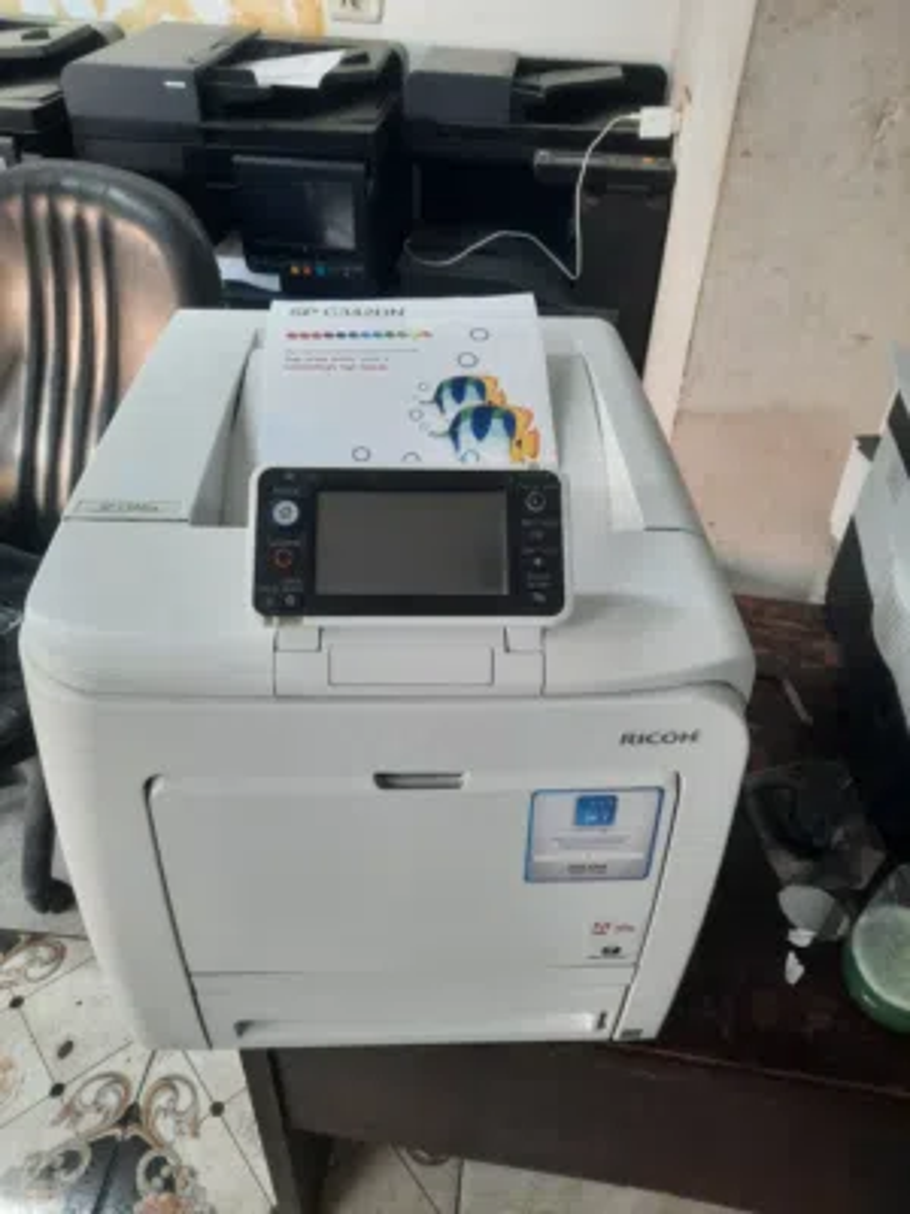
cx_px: 455
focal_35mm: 25
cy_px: 607
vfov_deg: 69.4
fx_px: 876
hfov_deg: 54.9
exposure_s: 1/50
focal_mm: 4.6
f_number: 2
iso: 320
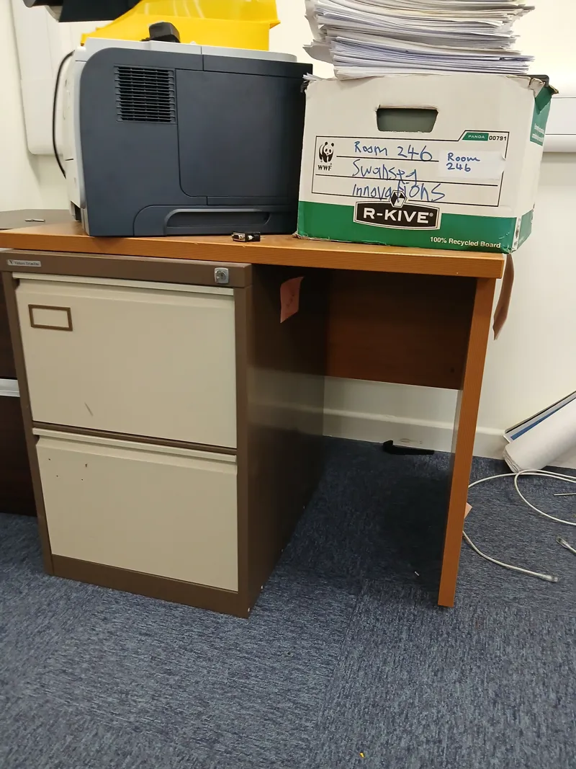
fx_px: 577
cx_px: 288
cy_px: 384
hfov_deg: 53.1
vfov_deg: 67.3
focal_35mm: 26
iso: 250
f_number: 1.8
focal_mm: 3.98
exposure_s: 1/50
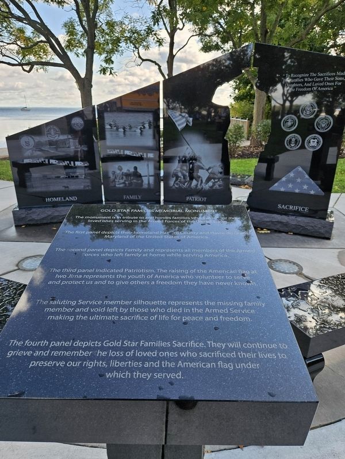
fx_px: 306
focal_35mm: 23
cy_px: 230
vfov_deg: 73.9
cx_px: 172
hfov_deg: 58.9
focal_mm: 5.4
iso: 40
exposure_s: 1/466
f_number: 1.8
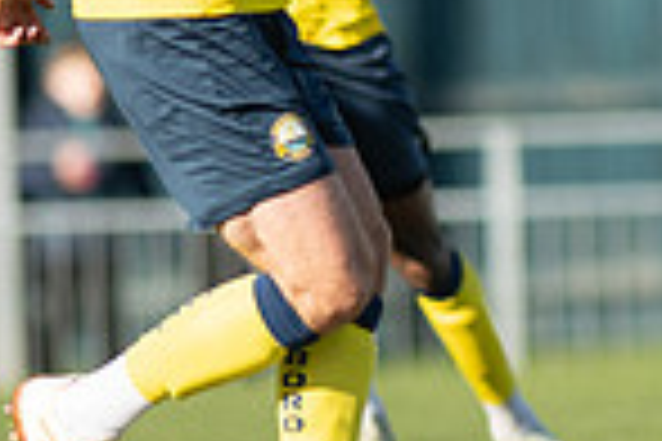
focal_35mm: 1781
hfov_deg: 1.2
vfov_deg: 0.8
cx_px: 1265
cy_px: 43
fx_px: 32748
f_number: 2.8
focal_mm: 300
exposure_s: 1/2500
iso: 250
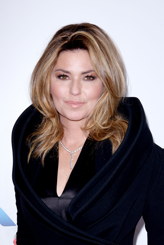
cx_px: 82
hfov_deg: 26.0
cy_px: 122
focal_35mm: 52
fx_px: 355
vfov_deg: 38.2
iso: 200
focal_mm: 52
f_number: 6.3
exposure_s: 1/100
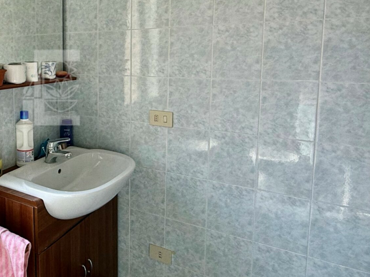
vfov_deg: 43.4
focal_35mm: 32
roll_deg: +1.0
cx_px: 52
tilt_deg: -5.9
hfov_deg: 51.5
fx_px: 342
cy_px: 87
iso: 50
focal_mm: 2.22
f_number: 2.2
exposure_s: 1/99
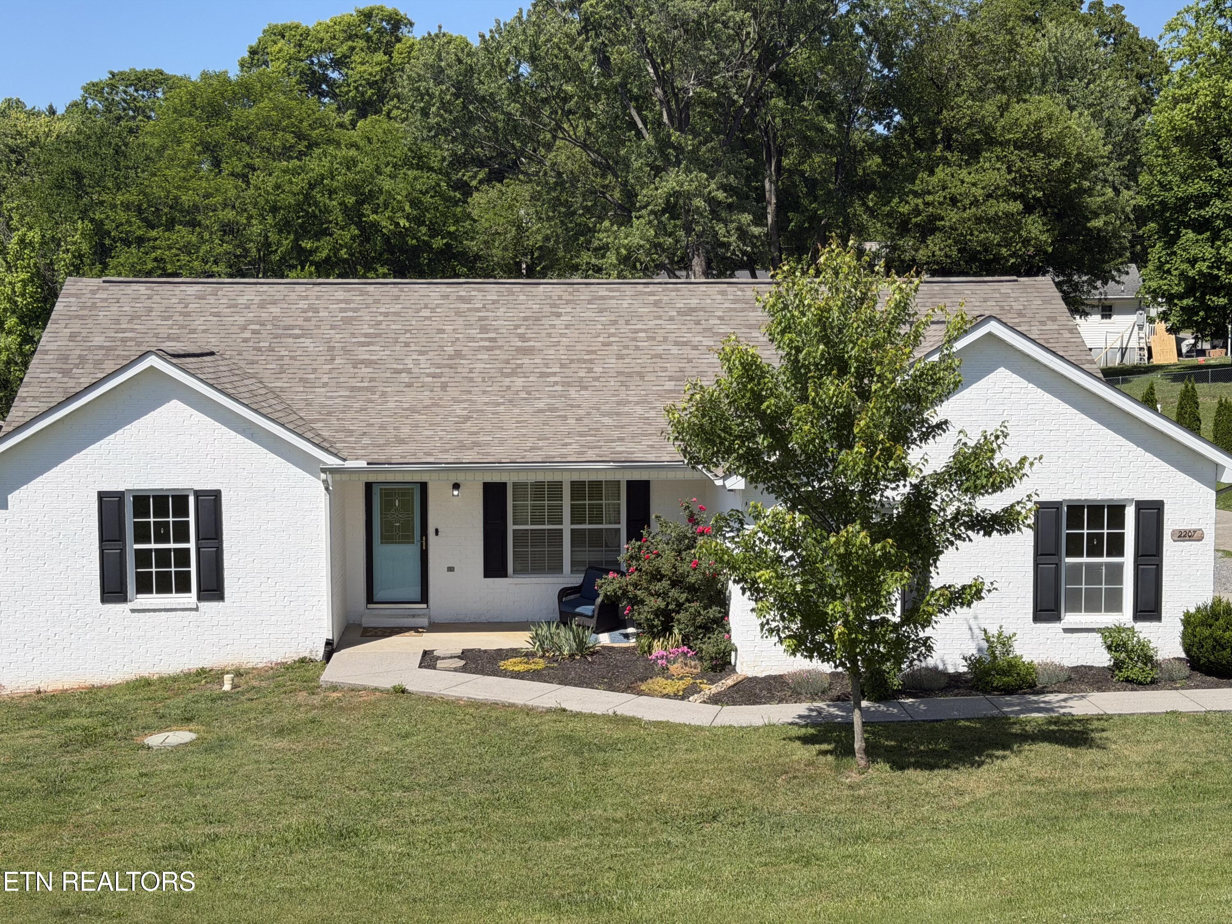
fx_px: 1708
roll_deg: +0.4
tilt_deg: -4.9
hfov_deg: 39.7
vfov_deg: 30.3
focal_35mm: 48
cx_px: 616
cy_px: 462
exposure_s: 1/5208
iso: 64
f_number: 1.78
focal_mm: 6.76
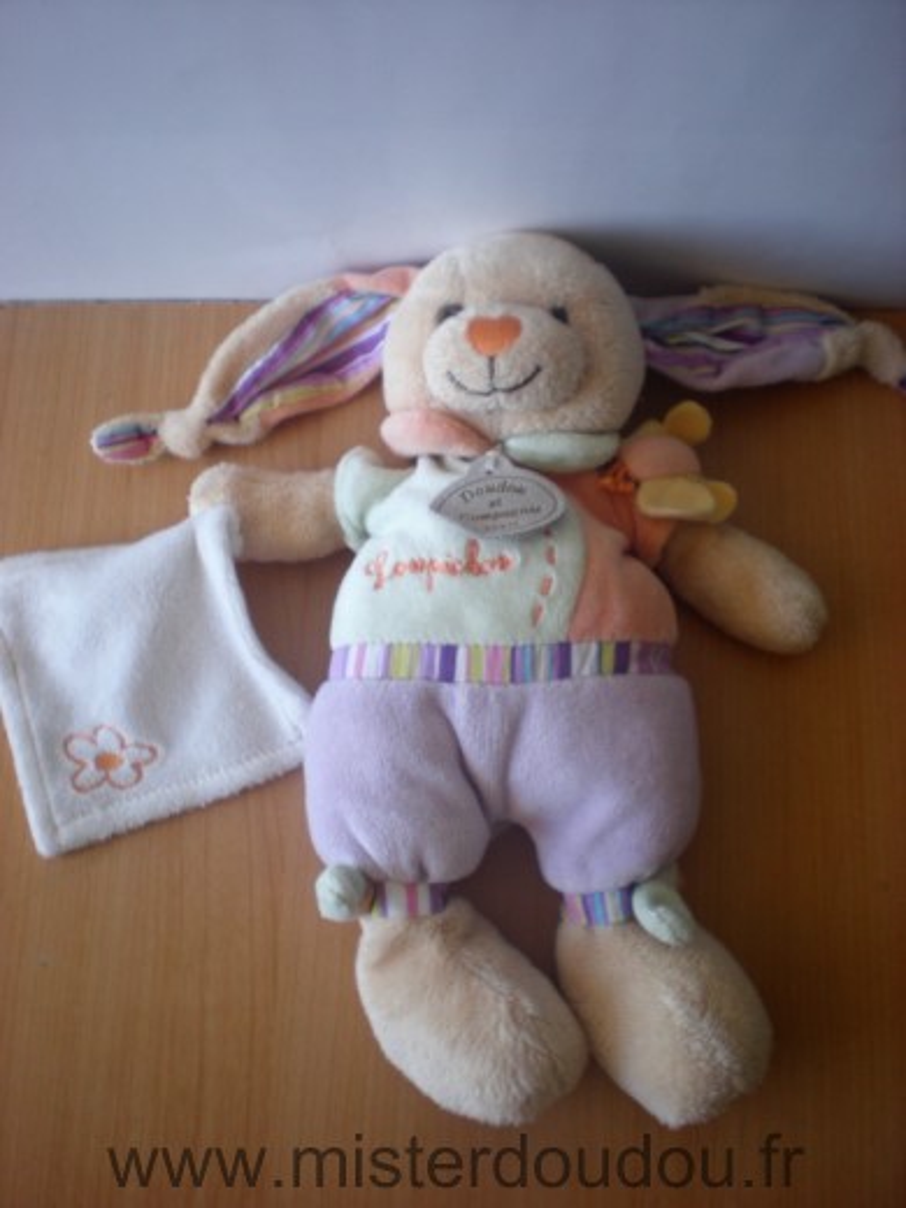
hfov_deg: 37.7
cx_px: 453
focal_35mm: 38
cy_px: 604
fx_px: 1326
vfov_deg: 49.0
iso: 101
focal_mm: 6.3
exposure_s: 1/60
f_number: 3.1
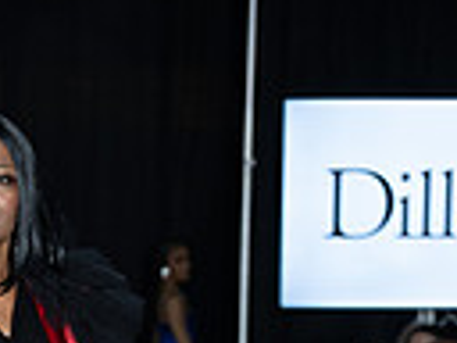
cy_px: 793
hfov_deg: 6.0
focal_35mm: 330
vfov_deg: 4.4
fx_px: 4357
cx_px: -29
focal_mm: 98
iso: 1250
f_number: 5
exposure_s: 1/160
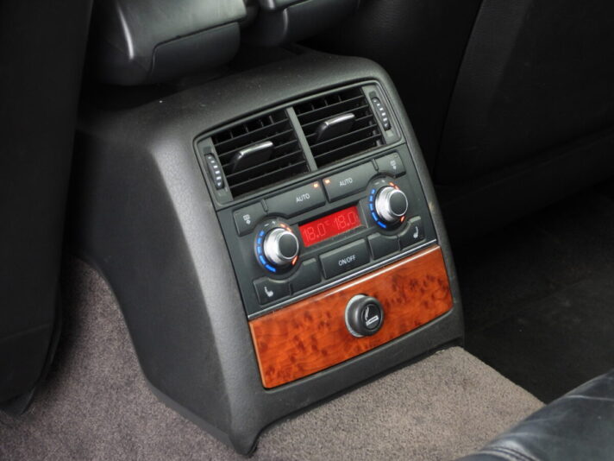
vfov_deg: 12.9
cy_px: 230
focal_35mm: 115
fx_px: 2040
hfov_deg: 17.1
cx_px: 307
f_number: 4
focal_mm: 20.7
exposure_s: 1/60
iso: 280
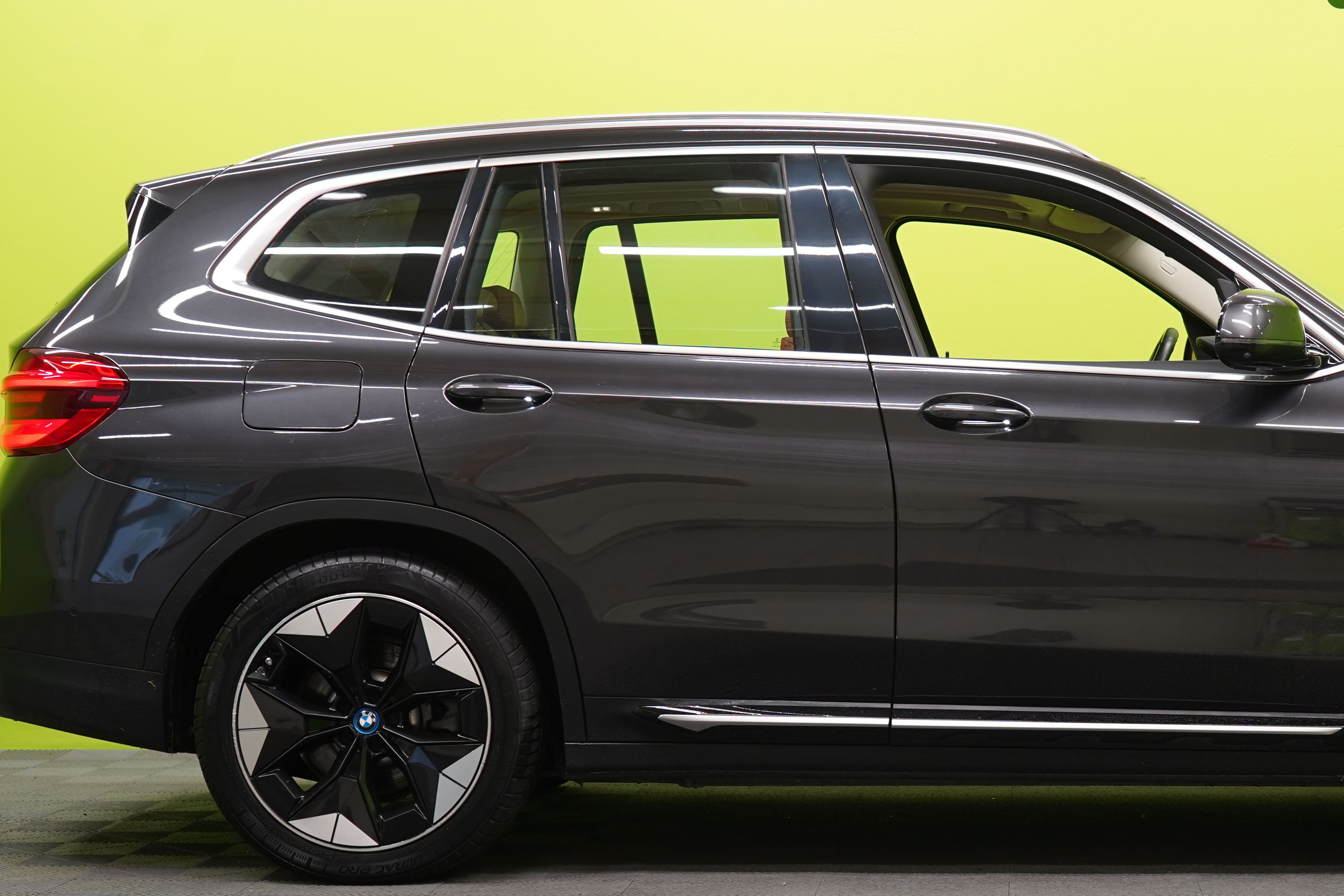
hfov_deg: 25.7
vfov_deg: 17.5
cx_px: 996
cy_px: 512
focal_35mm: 78
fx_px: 2912
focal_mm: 46
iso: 400
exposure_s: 1/25
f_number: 5
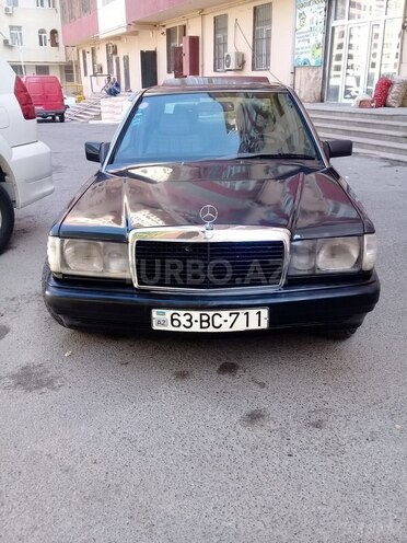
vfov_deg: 58.4
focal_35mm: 31
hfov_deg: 45.4
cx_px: 204
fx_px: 486
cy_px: 272
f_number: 2.2
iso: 64
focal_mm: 3.3
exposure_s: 1/143
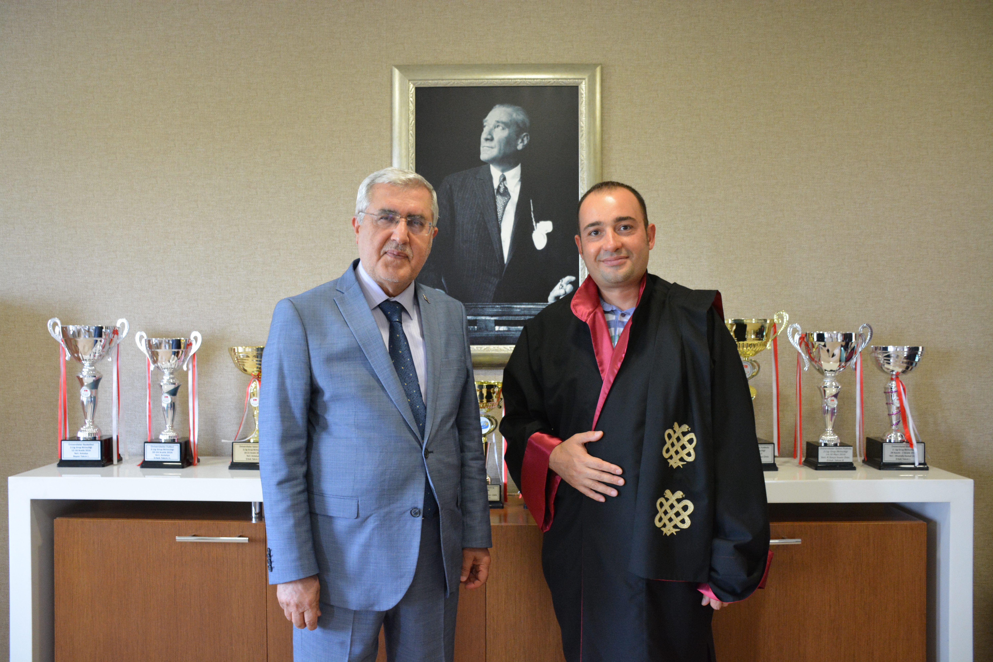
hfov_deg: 61.9
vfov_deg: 43.6
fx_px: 827
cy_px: 331
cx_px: 496
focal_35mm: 30
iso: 2000
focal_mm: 20
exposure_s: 1/80
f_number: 3.5
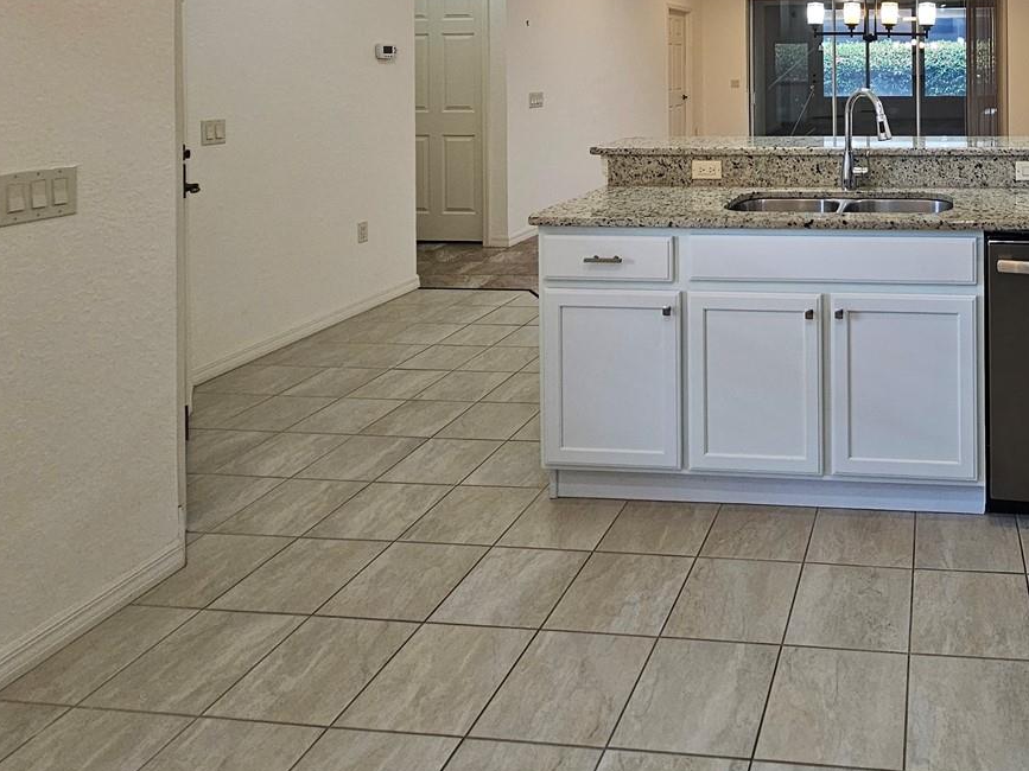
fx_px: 713
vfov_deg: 50.3
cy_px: 75
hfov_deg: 64.4
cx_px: 843
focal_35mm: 24
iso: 100
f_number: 2.2
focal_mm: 2.2
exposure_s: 1/60
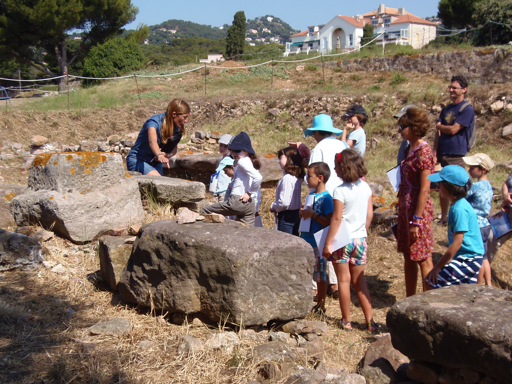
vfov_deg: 27.0
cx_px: 261
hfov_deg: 35.5
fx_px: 799
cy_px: 210
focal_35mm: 54
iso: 64
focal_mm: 7.8
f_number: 3.6
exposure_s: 1/800
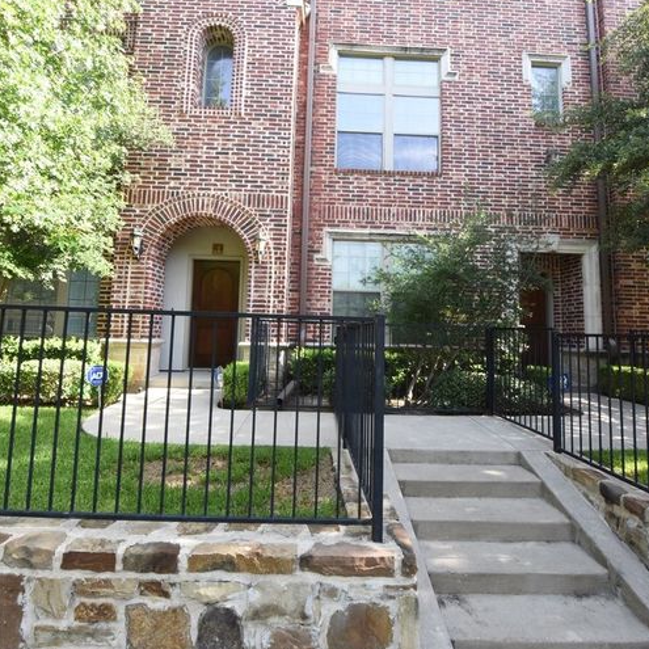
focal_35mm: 18
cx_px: 325
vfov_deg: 80.4
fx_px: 382
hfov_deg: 80.7
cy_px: 289
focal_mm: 14
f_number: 22
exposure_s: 1/60
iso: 2500
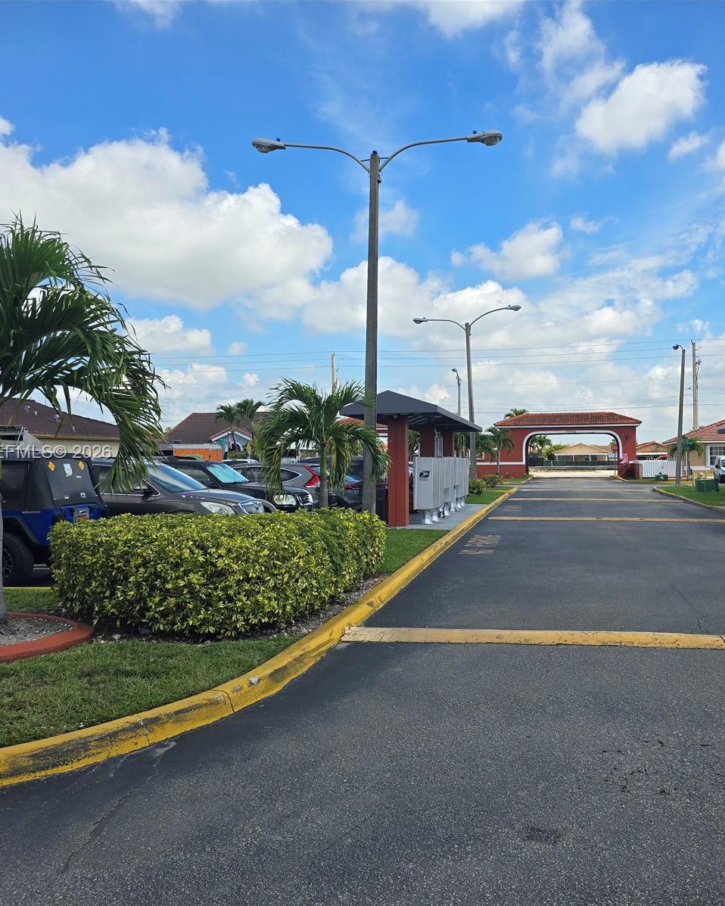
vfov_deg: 58.8
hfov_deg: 47.7
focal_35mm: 30
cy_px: 453
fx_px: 804
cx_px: 481
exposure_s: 1/657
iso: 12
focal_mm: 6.3
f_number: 1.7
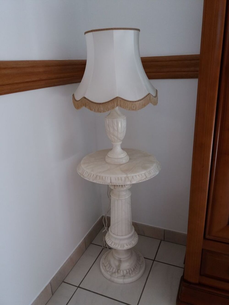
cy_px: 152
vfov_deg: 63.4
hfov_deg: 49.8
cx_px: 114
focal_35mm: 28
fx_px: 247
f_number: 1.9
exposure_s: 1/100
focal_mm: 3.7
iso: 80
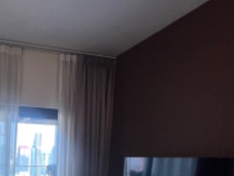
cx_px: 7
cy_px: 175
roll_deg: -1.7
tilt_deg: -3.4
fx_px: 230
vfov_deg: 37.5
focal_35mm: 34
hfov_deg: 46.3
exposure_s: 1/100
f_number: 1.8
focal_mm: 1.57
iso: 80
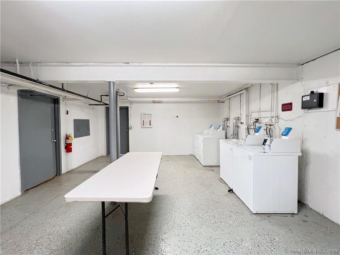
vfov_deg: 89.9
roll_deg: +0.4
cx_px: 170
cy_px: 128
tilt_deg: -3.2
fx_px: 128
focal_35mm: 13
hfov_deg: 106.2
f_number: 1.8
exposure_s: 1/60
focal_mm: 1.57
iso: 400
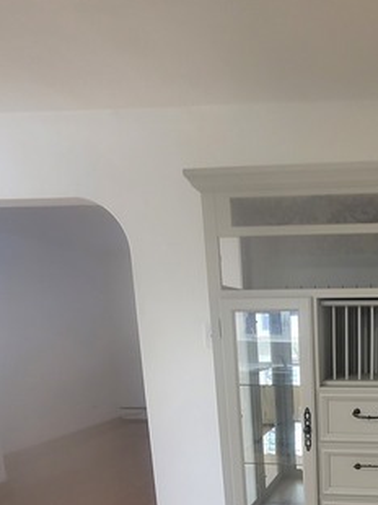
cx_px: 354
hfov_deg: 44.3
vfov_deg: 57.1
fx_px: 408
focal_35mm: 28
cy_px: 428
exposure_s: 1/30
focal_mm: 2.2
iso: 320
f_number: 2.2
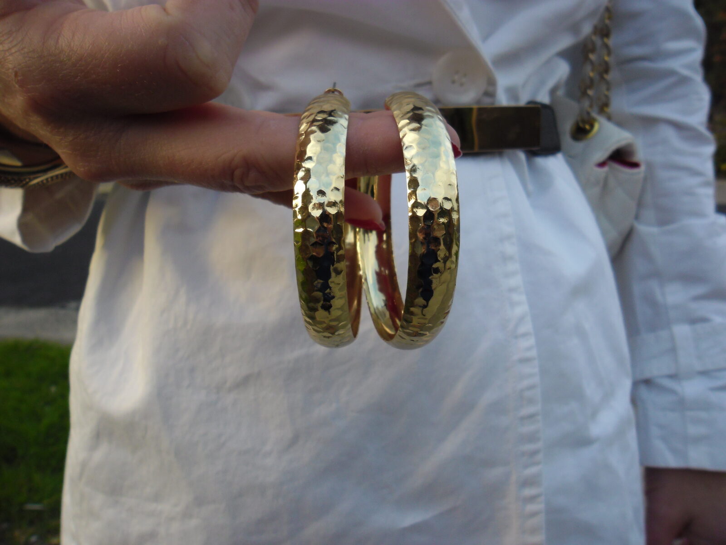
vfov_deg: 51.4
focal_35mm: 27
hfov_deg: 65.3
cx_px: 363
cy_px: 272
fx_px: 566
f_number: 3.5
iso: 80
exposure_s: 1/152
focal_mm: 4.9
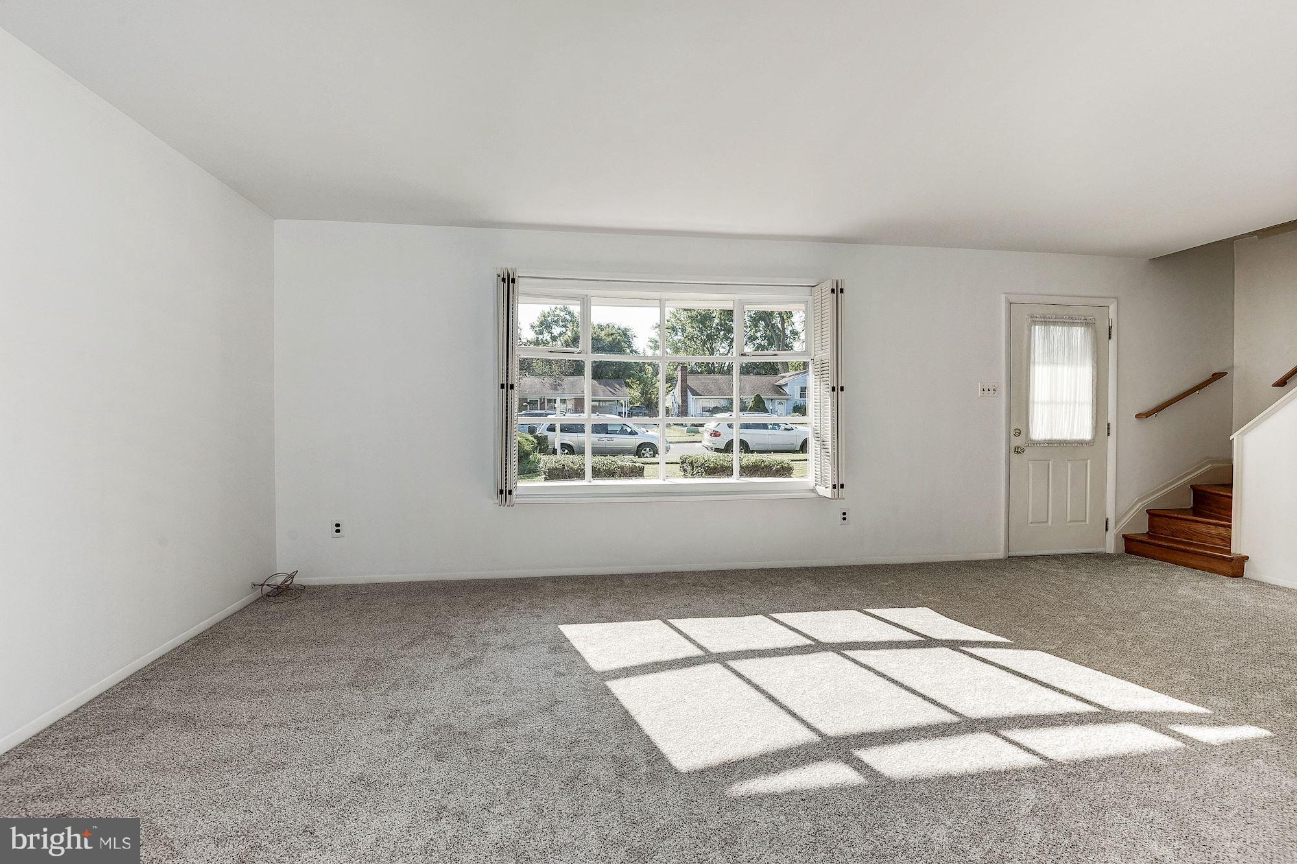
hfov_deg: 96.8
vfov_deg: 73.7
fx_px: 576
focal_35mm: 16
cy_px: 432
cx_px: 648
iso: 200
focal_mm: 16
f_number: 8
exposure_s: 1/160
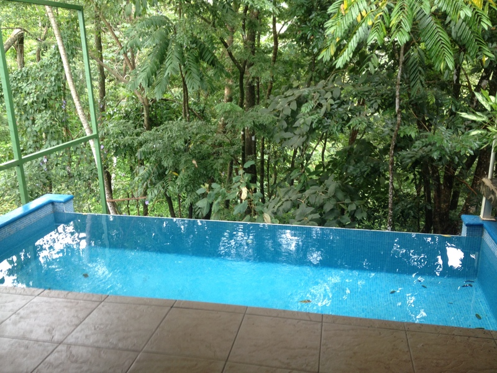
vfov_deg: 40.7
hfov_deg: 52.6
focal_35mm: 35
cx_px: 248
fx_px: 503
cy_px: 186
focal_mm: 4.28
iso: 50
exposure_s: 1/40
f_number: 2.4
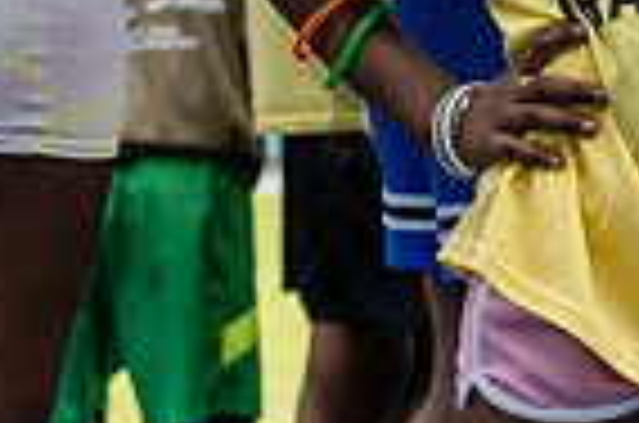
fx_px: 5951
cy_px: 558
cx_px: -710
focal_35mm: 336
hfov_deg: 6.0
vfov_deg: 4.1
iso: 100
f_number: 5
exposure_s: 1/160
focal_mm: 67
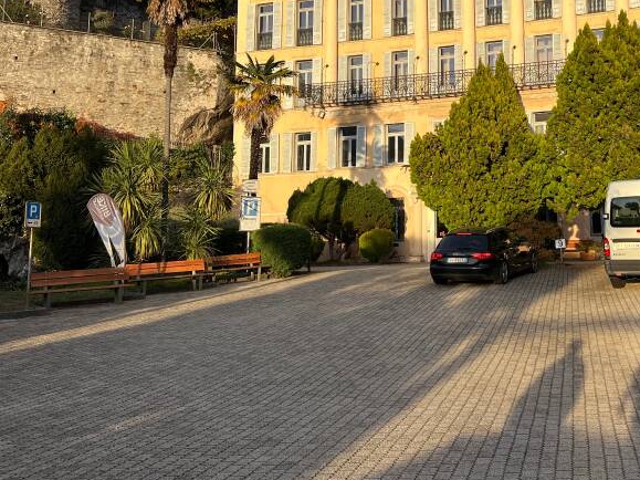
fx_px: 850
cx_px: 495
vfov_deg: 30.9
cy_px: 114
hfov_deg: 39.9
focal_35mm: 46
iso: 50
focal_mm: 5.7
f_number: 1.5
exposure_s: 1/1934
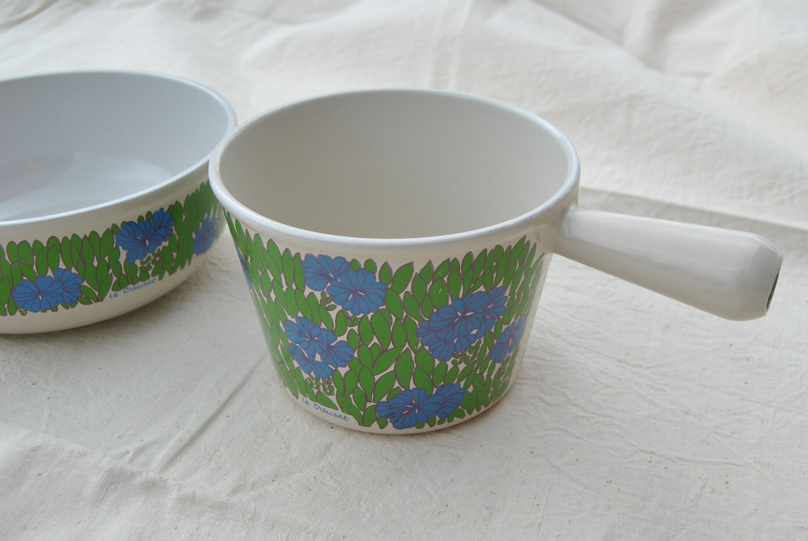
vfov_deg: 32.7
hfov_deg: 47.3
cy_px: 282
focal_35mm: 41
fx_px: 921
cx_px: 418
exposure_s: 1/200
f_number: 7.1
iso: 100
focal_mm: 26
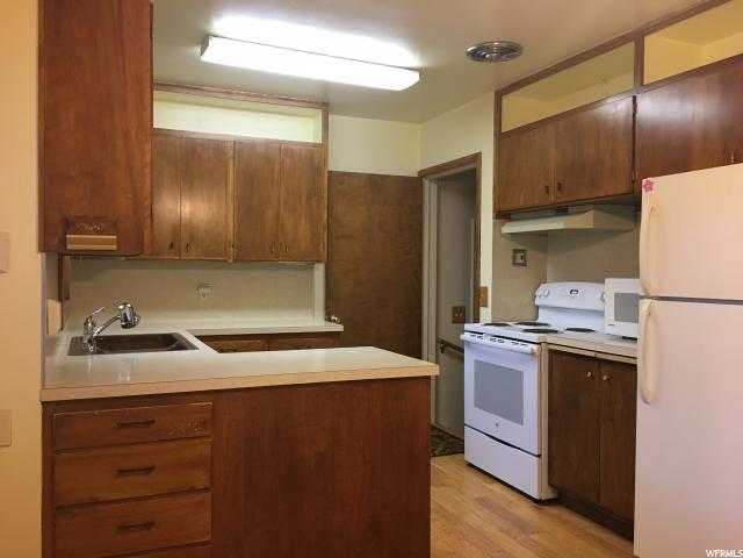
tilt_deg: -1.2
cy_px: 279
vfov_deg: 48.2
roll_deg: -0.1
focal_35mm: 29
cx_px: 372
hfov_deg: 61.7
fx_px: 622
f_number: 2.2
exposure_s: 1/30
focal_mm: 4.15
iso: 100
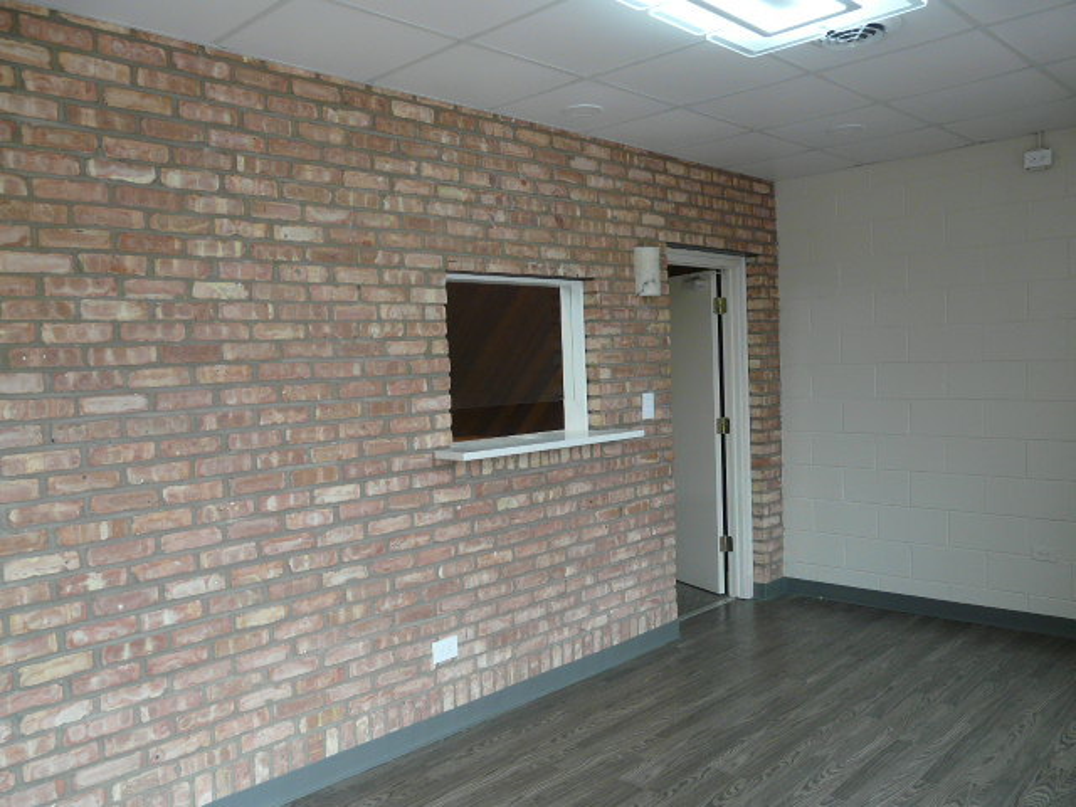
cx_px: 538
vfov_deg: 49.7
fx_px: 870
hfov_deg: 63.4
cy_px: 404
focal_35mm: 28
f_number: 2.8
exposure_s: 1/50
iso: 100
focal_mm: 4.6
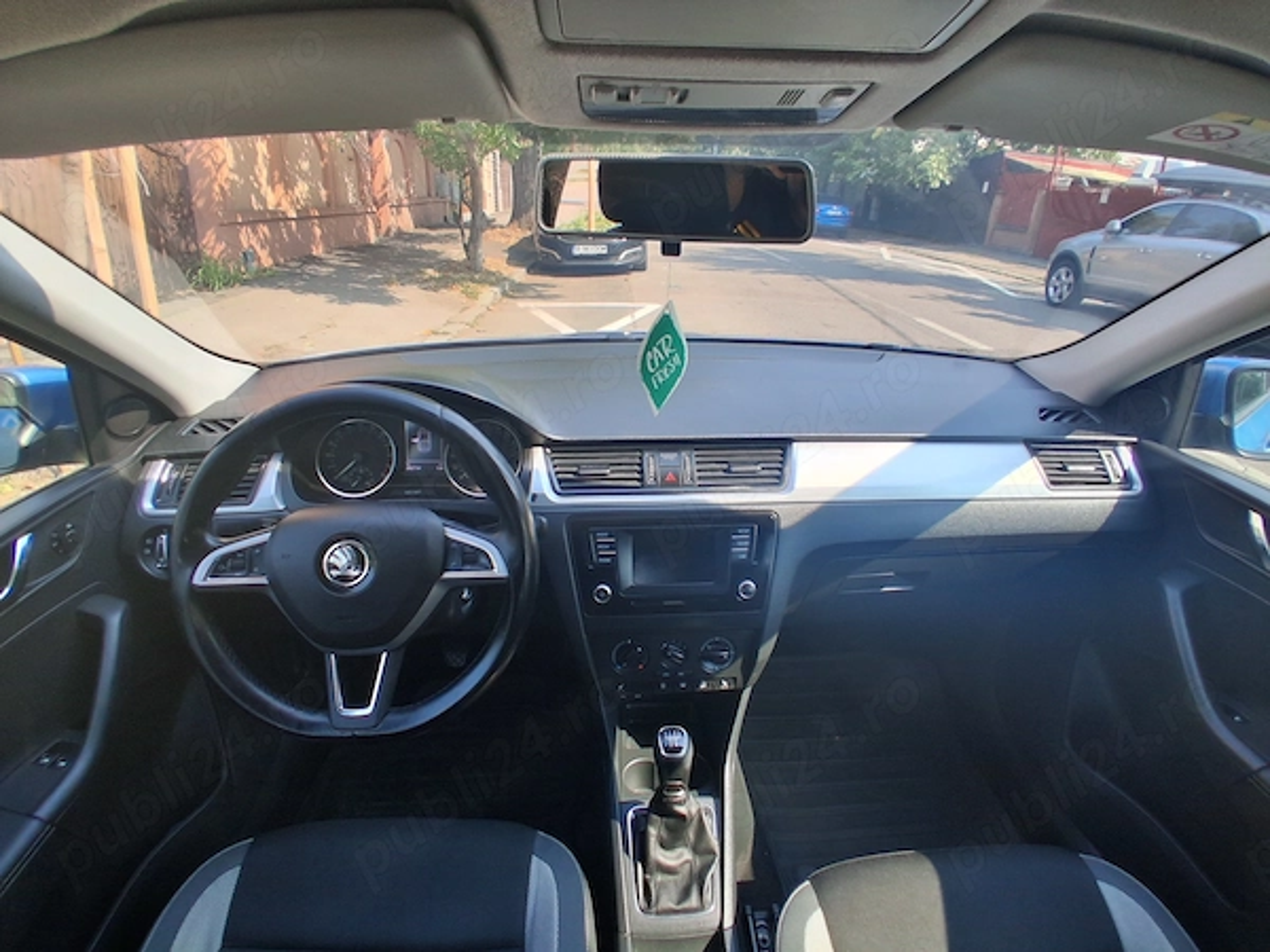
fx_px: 624
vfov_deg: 74.7
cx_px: 635
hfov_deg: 91.0
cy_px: 476
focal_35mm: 17
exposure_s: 1/311
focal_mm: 1.4
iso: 50
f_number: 2.2
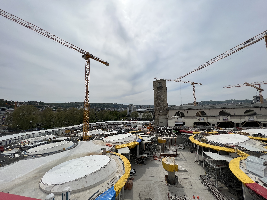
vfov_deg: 89.9
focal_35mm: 13
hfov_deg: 106.2
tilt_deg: +6.3
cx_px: 134
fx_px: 100
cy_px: 100
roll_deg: +1.8
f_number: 1.8
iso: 32
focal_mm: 1.57
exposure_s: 1/4219
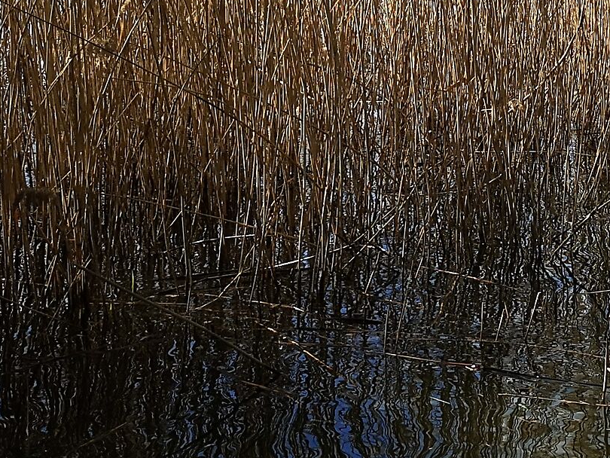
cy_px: 64
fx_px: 1410
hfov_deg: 22.8
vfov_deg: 18.2
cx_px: 697
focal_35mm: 80
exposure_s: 1/2041
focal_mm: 5.58
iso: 50
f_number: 1.8
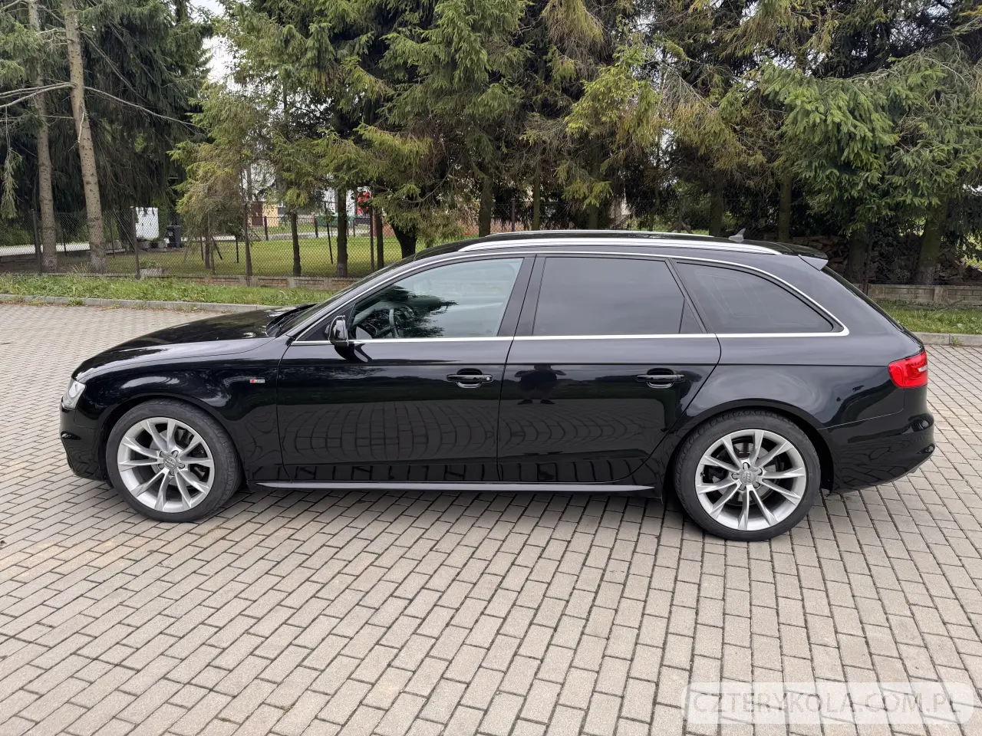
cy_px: 368
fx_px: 681
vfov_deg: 56.8
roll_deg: -0.9
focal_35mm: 24
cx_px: 491
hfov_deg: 71.6
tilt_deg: -12.1
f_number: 1.78
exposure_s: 1/842
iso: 80
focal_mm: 6.76
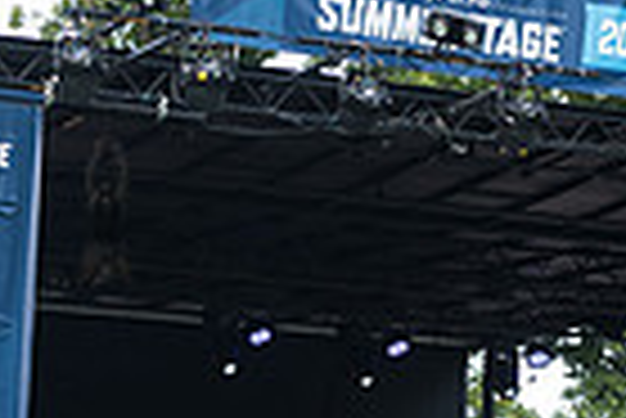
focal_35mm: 234
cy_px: 640
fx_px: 4073
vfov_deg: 5.8
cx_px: 104
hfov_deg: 8.8
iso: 250
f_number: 4.5
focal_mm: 56
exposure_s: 1/320
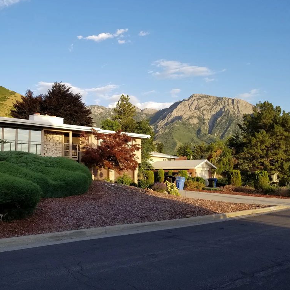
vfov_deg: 52.5
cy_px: 145
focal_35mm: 31
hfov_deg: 51.8
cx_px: 102
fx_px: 294
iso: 50
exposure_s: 1/806
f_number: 1.7
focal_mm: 4.3
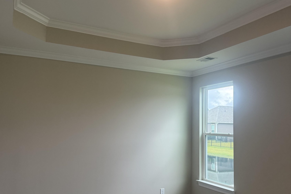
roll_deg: -1.9
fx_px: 275
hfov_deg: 55.8
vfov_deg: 38.8
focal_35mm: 34
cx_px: 143
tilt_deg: +5.5
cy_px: 109
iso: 160
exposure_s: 1/145
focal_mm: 6.76
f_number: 1.78
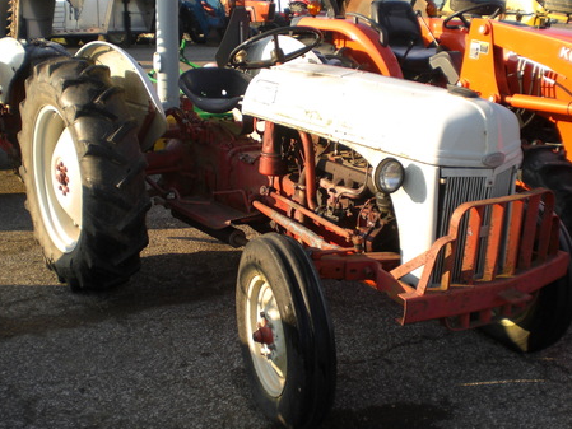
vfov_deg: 31.5
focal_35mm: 46
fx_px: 760
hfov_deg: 41.2
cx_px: 282
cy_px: 241
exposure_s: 1/250
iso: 50
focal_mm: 6.3
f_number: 3.1
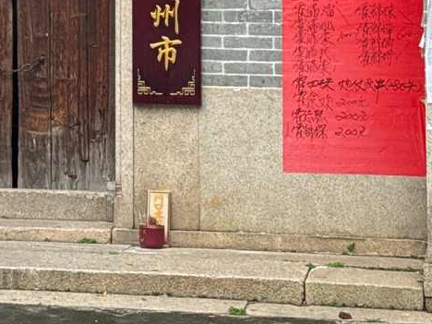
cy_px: -170
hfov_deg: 12.7
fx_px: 1922
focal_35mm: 154
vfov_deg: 9.4
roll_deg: -0.5
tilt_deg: +5.0
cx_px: 2
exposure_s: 1/60
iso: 125
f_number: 1.78
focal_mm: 6.76
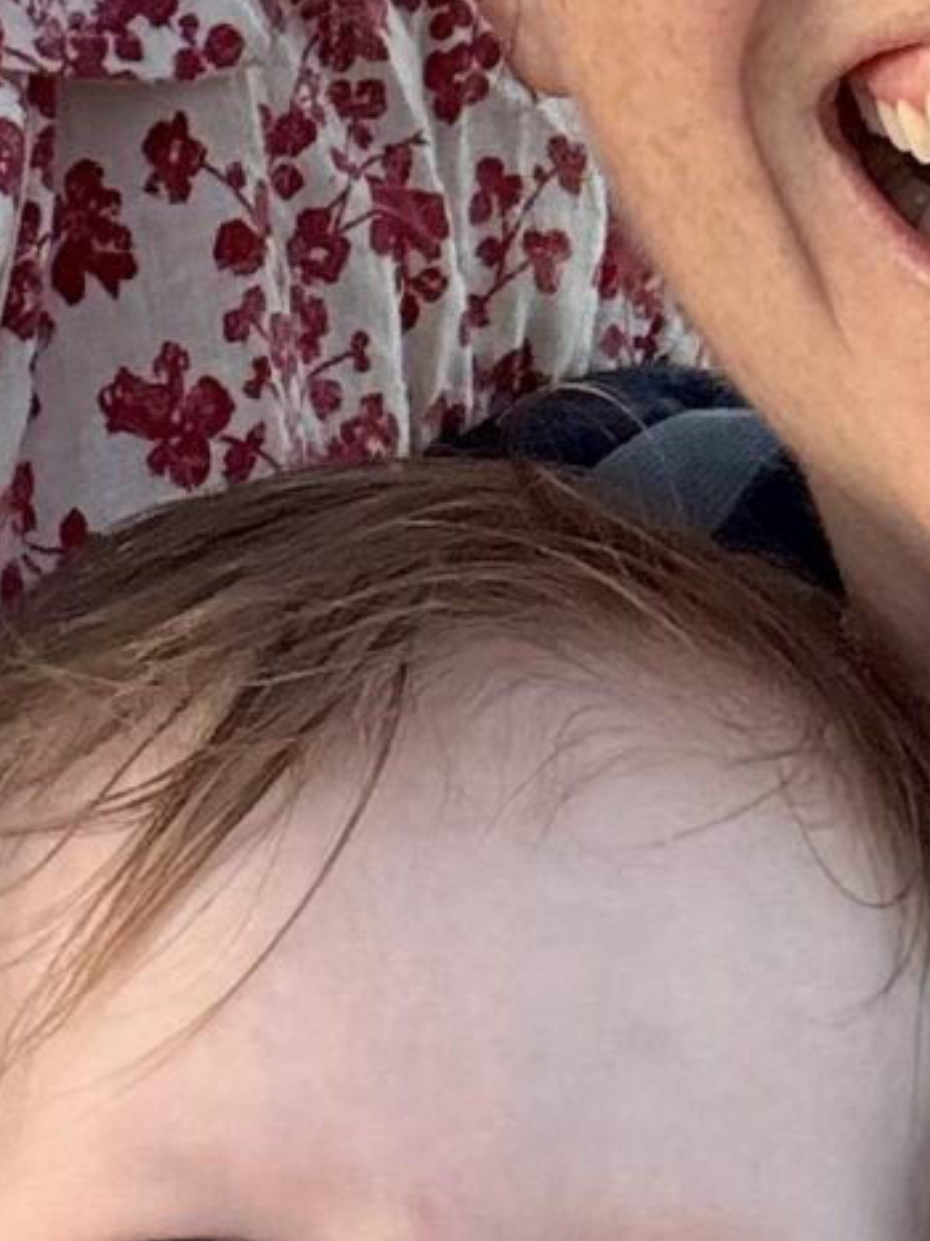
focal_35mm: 126
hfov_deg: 11.7
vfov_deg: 15.4
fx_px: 4516
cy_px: 58
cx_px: 282
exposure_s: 1/171
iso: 32
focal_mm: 2.69
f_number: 1.9
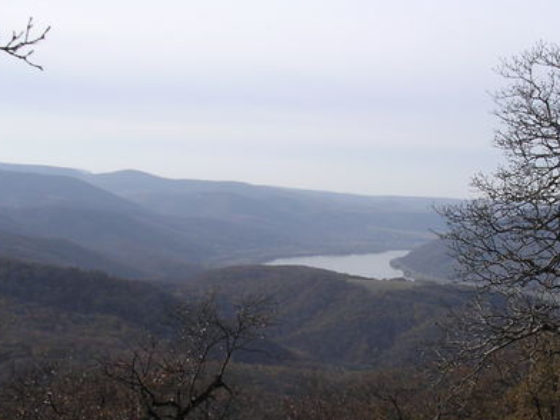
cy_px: 247
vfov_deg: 23.6
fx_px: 1003
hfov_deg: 30.9
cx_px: 391
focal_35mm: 62
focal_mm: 5.8
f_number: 5.6
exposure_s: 1/246
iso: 100
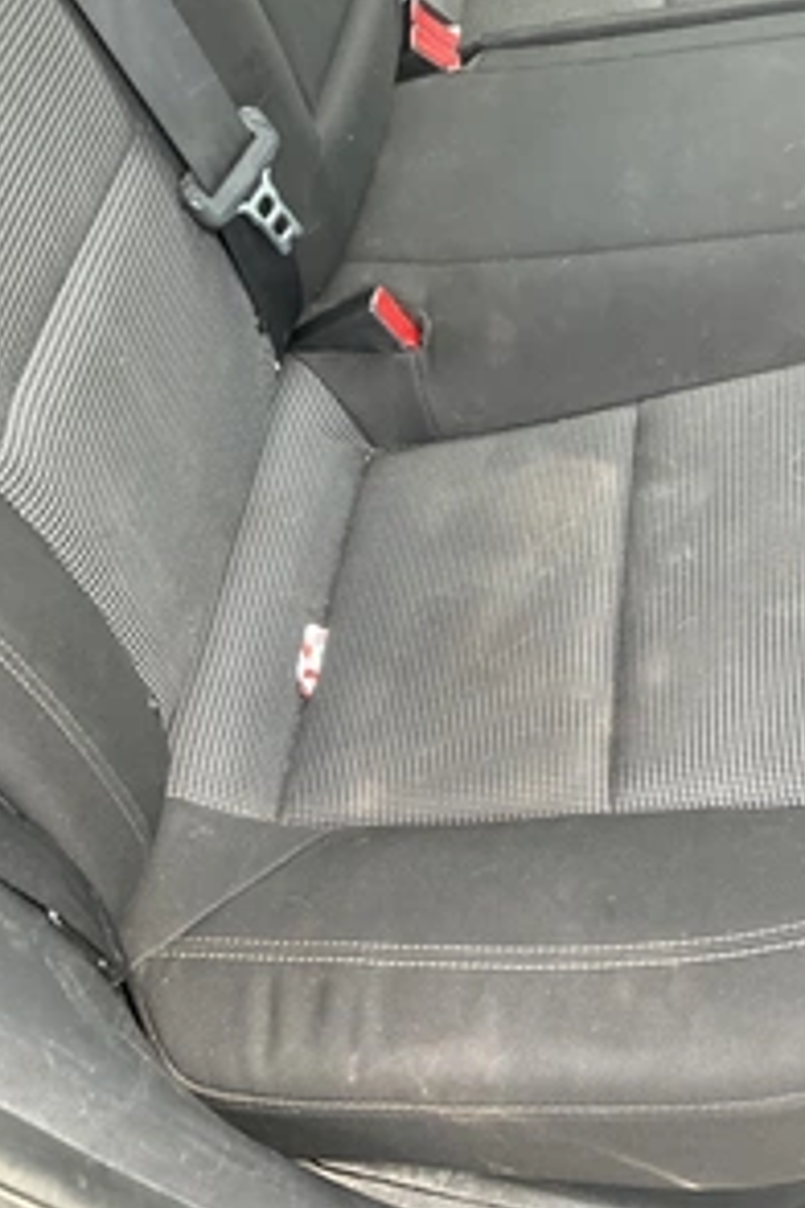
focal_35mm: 41
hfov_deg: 32.0
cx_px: 616
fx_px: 1375
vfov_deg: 47.4
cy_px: 608
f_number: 1.8
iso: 64
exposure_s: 1/108
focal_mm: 3
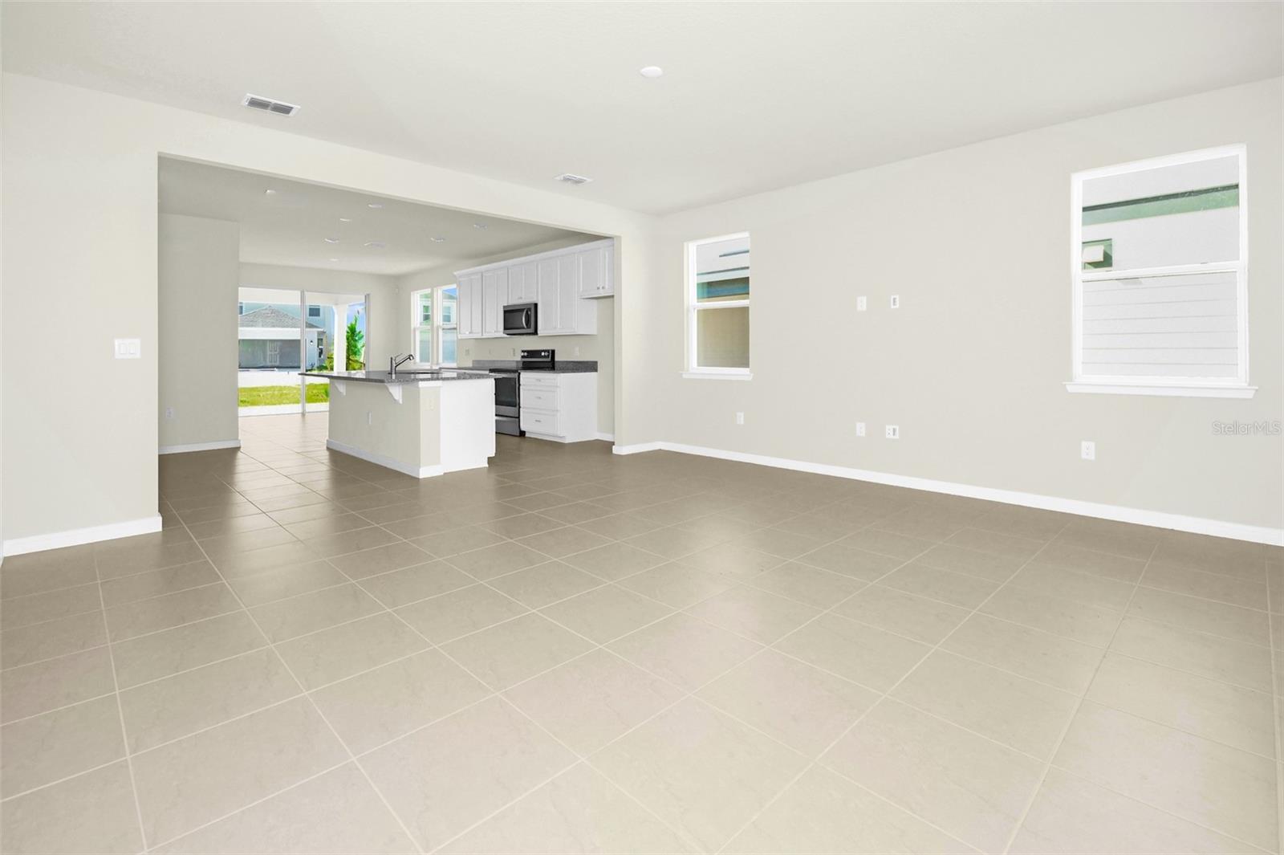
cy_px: 428
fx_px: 535
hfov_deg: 100.4
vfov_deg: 77.3
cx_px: 642
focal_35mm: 15
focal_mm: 10
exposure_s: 1/60
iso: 500
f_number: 10
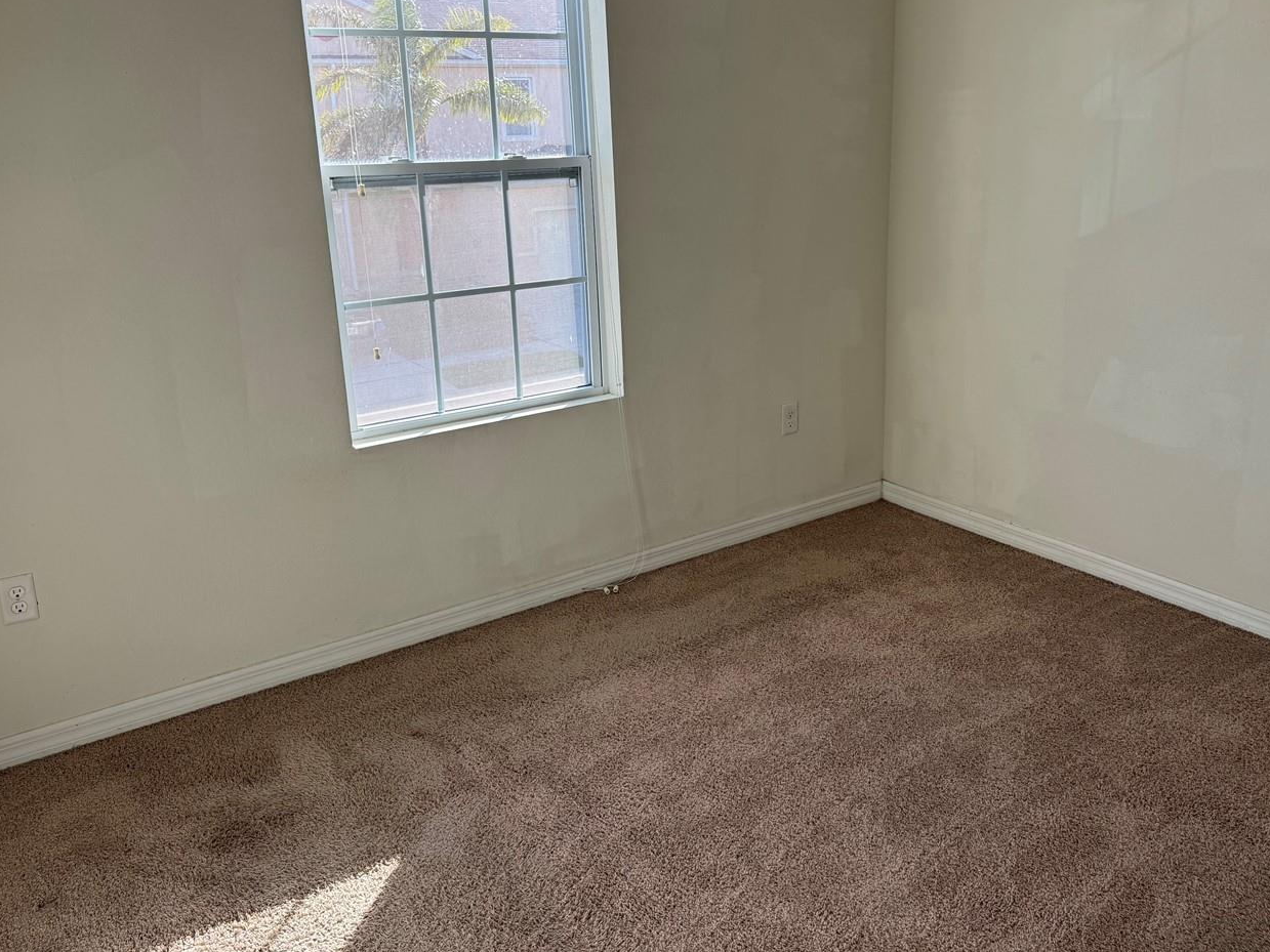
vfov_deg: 45.3
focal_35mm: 31
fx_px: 1137
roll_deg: +1.1
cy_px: 413
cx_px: 718
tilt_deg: -15.7
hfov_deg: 58.2
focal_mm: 6.76
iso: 80
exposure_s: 1/514
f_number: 1.78
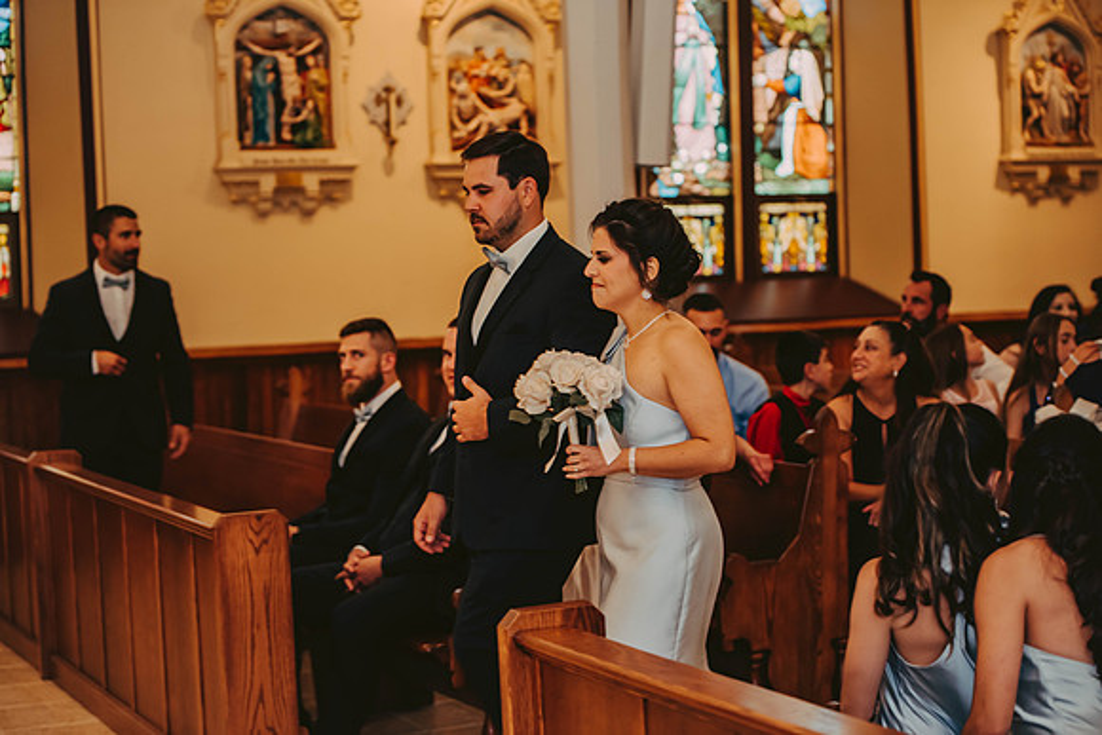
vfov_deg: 19.5
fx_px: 2143
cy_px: 368
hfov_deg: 28.8
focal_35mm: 70
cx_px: 551
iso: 800
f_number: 2.8
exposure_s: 1/60
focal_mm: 70
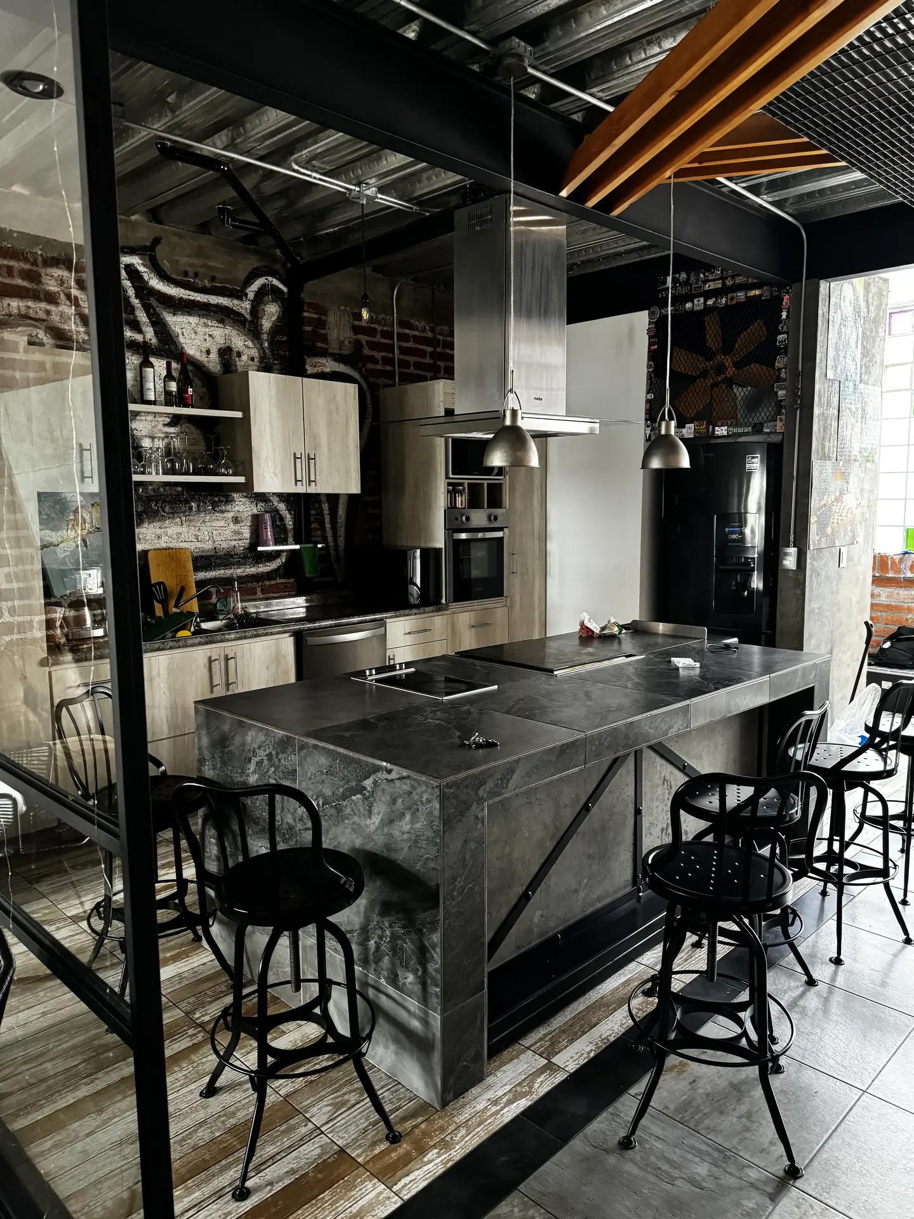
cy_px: 610
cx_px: 457
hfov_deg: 56.8
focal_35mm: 24
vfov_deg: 71.6
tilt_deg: -6.6
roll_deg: +0.8
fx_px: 845
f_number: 1.78
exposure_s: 1/40
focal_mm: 6.76
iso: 1000
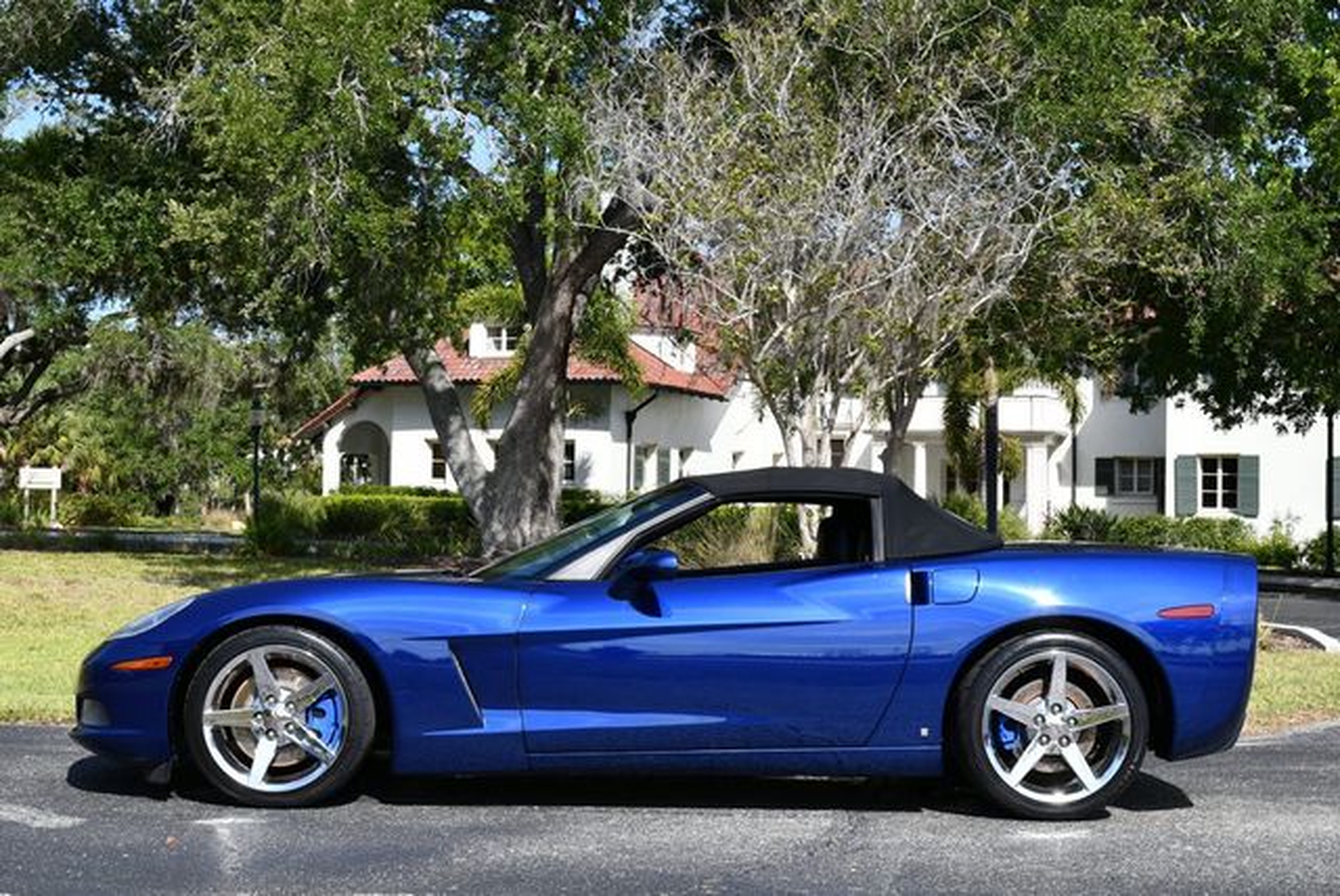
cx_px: 670
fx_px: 1937
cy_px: 448
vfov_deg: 26.0
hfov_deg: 38.2
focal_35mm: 52
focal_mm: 26
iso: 125
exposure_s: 1/250
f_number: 8
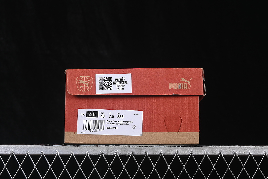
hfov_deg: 27.0
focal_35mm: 75
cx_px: 134
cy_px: 90
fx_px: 558
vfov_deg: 18.2
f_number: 8
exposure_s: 1/80
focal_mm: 50
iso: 160
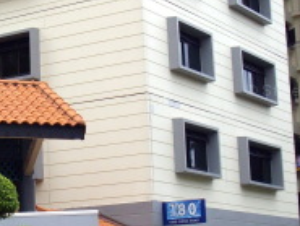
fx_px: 954
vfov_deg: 13.5
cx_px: 42
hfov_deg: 17.7
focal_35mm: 110
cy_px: 93
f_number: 5.6
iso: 80
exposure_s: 1/200
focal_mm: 6.2
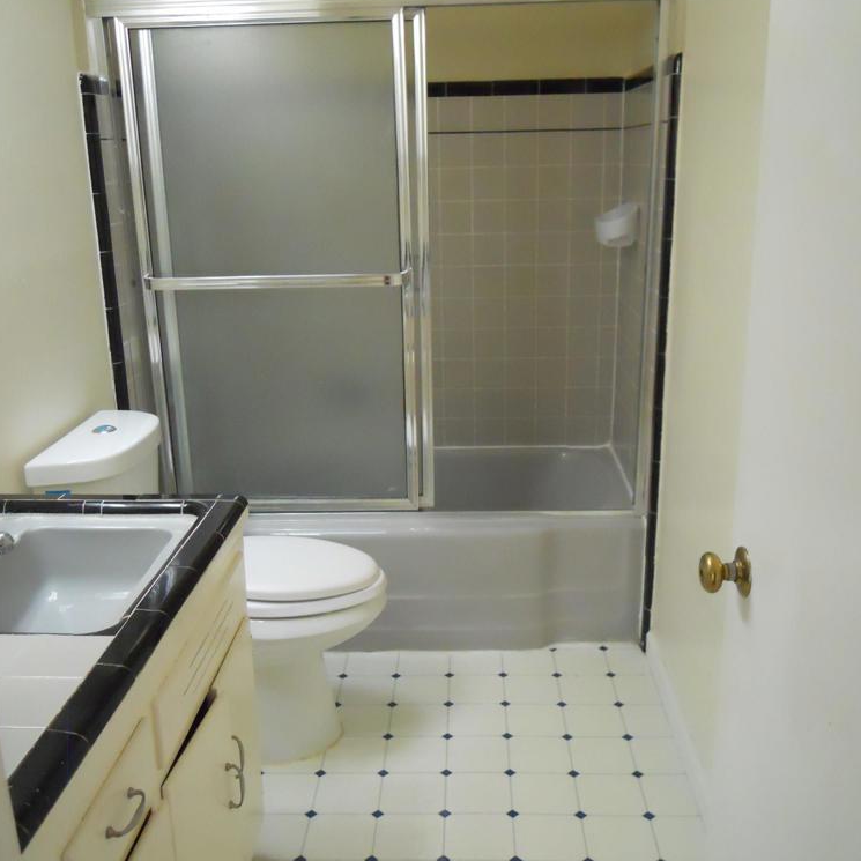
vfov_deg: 48.4
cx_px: 418
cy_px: 436
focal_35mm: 34
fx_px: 957
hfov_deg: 48.4
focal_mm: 5
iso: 640
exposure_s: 1/125
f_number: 2.7
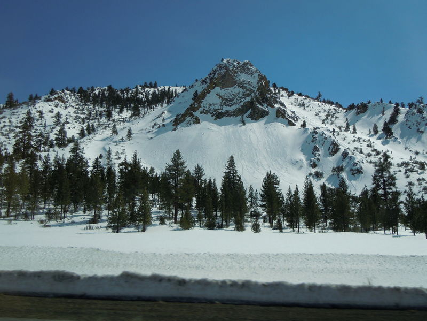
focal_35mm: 30
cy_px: 160
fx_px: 370
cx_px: 214
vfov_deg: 46.8
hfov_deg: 60.0
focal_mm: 5.4
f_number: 7
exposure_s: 1/640
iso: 100
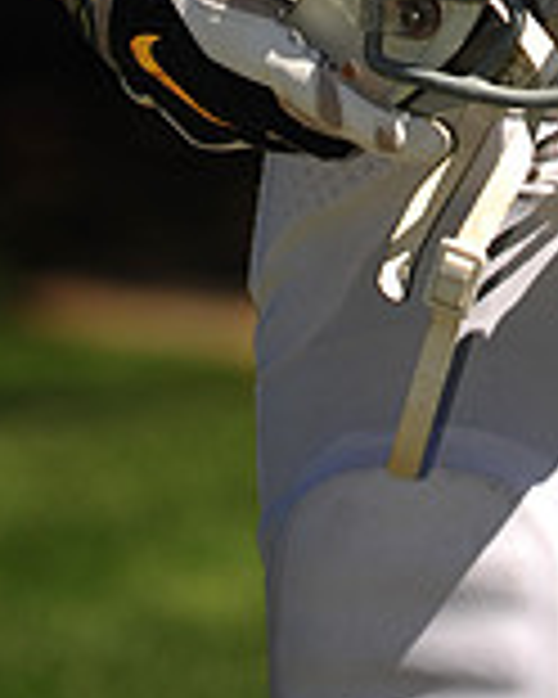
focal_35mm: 700
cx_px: 634
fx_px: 14450
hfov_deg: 2.2
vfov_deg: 2.8
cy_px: -387
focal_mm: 200
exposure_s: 1/1250
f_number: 5
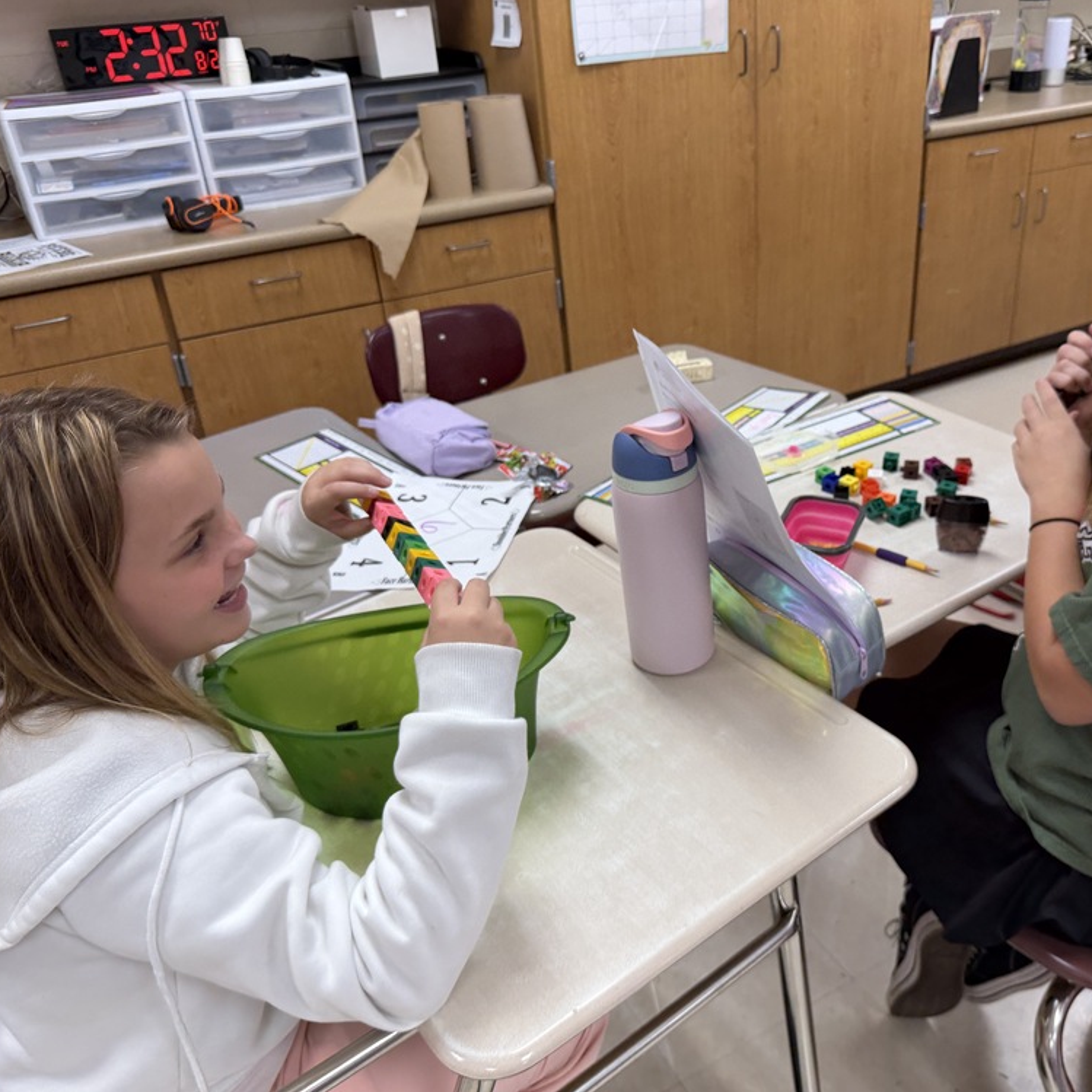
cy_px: 557
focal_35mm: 29
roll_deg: +4.1
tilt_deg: -31.1
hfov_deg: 55.2
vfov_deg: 55.6
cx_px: 660
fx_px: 1035
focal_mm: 6.76
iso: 160
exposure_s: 1/120
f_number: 1.78
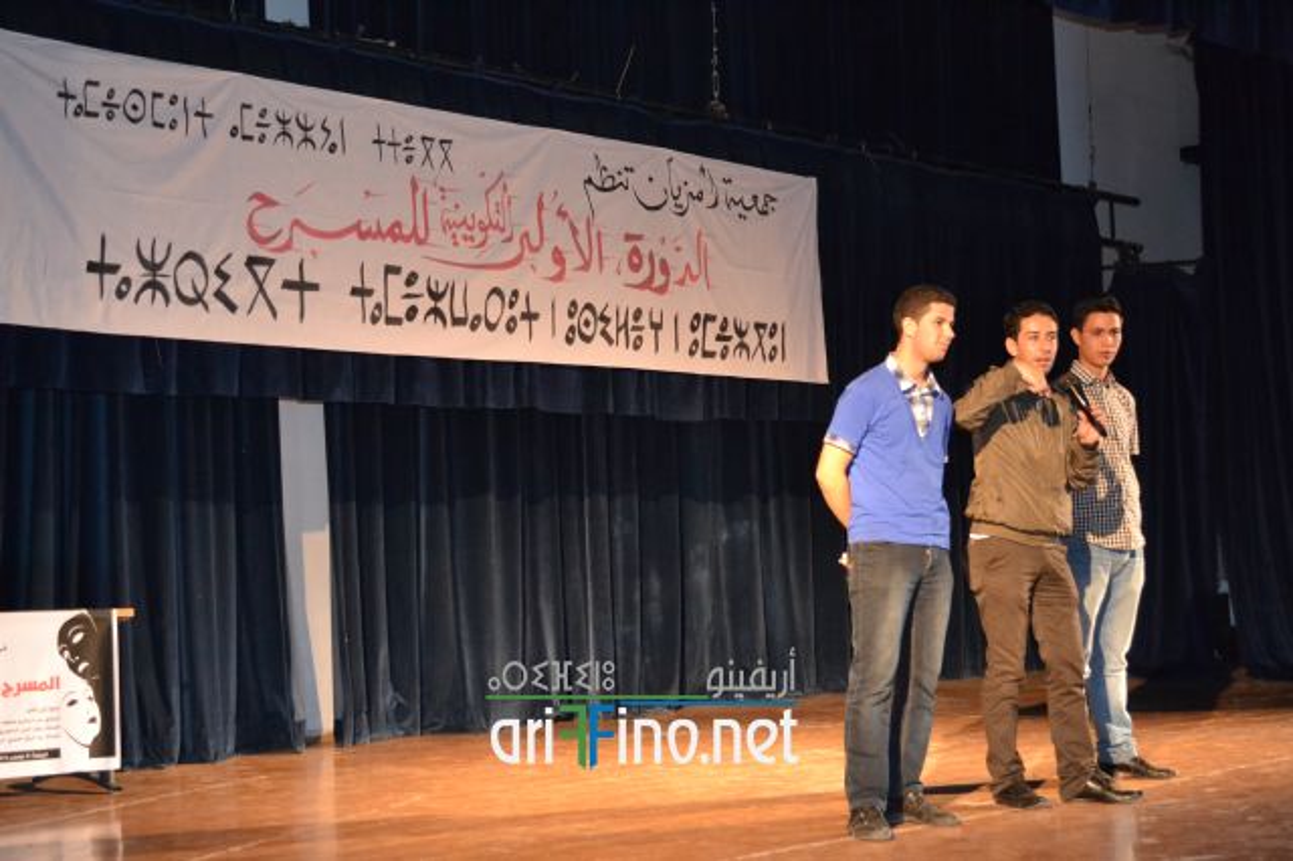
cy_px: 430
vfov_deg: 25.7
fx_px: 1885
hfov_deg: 37.9
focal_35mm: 52
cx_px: 646
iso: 3200
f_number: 5
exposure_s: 1/60
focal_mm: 35
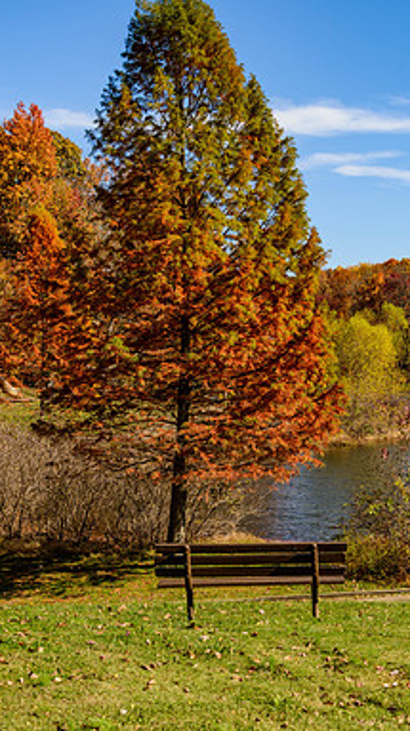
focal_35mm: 54
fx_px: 1045
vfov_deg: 38.5
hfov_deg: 21.2
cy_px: 366
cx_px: 439
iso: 200
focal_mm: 34
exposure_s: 1/500
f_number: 8
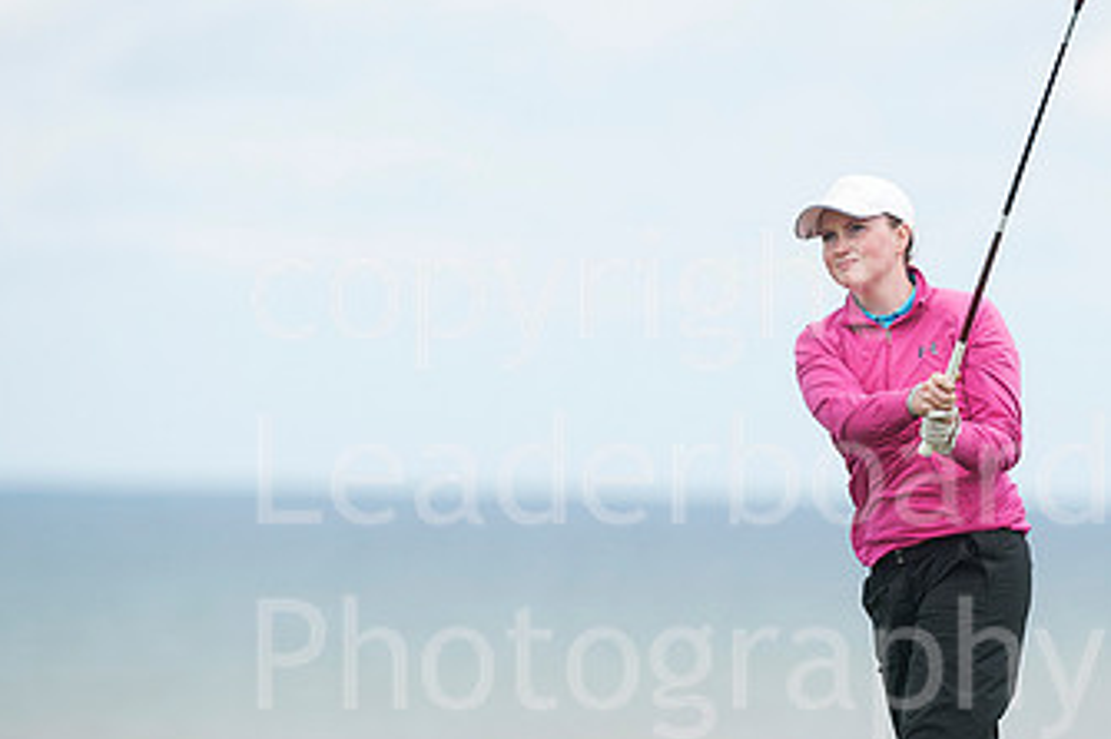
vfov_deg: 2.6
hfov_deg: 4.0
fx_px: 16039
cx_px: 686
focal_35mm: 520
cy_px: 500
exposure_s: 1/4000
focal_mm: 300
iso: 400
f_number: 5.6
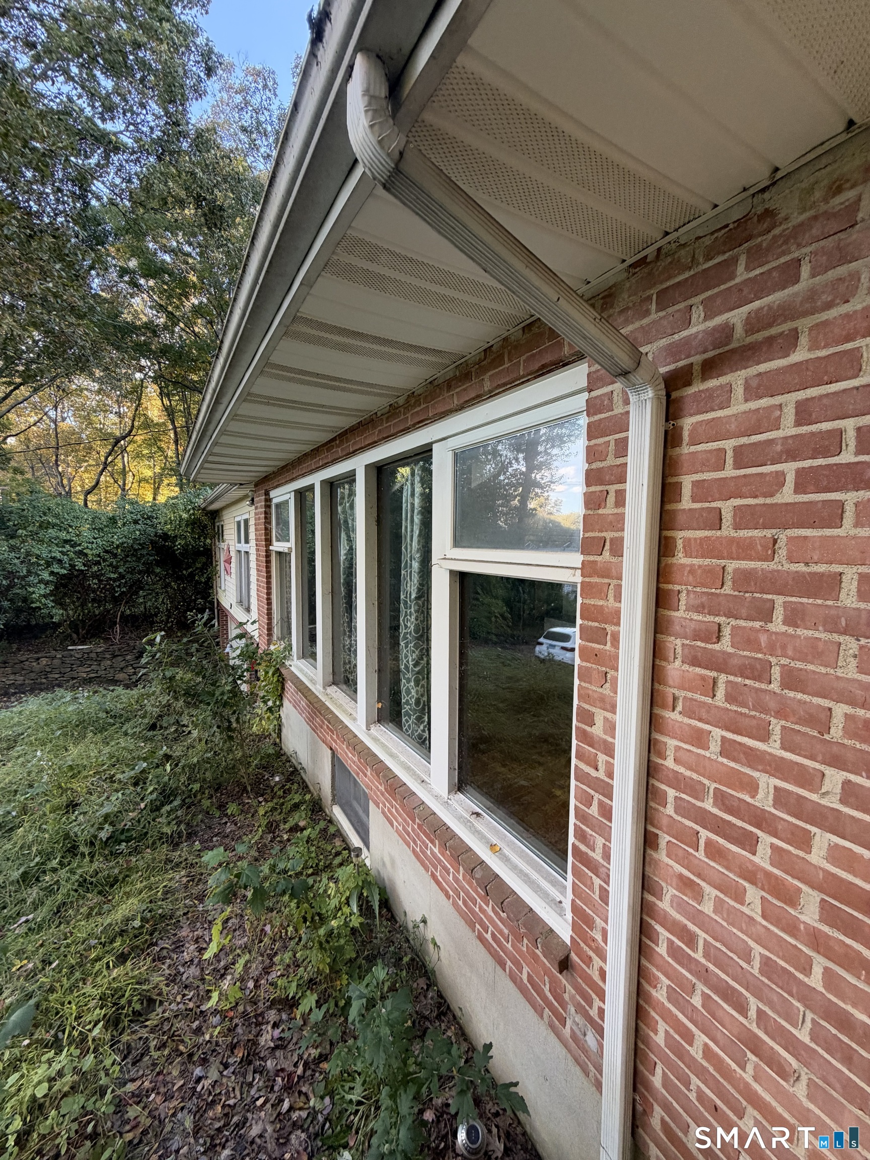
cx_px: 435
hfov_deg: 85.7
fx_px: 469
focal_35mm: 14
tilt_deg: -4.4
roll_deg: -1.6
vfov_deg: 102.1
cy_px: 580
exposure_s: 1/121
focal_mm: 2.22
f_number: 2.2
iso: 200
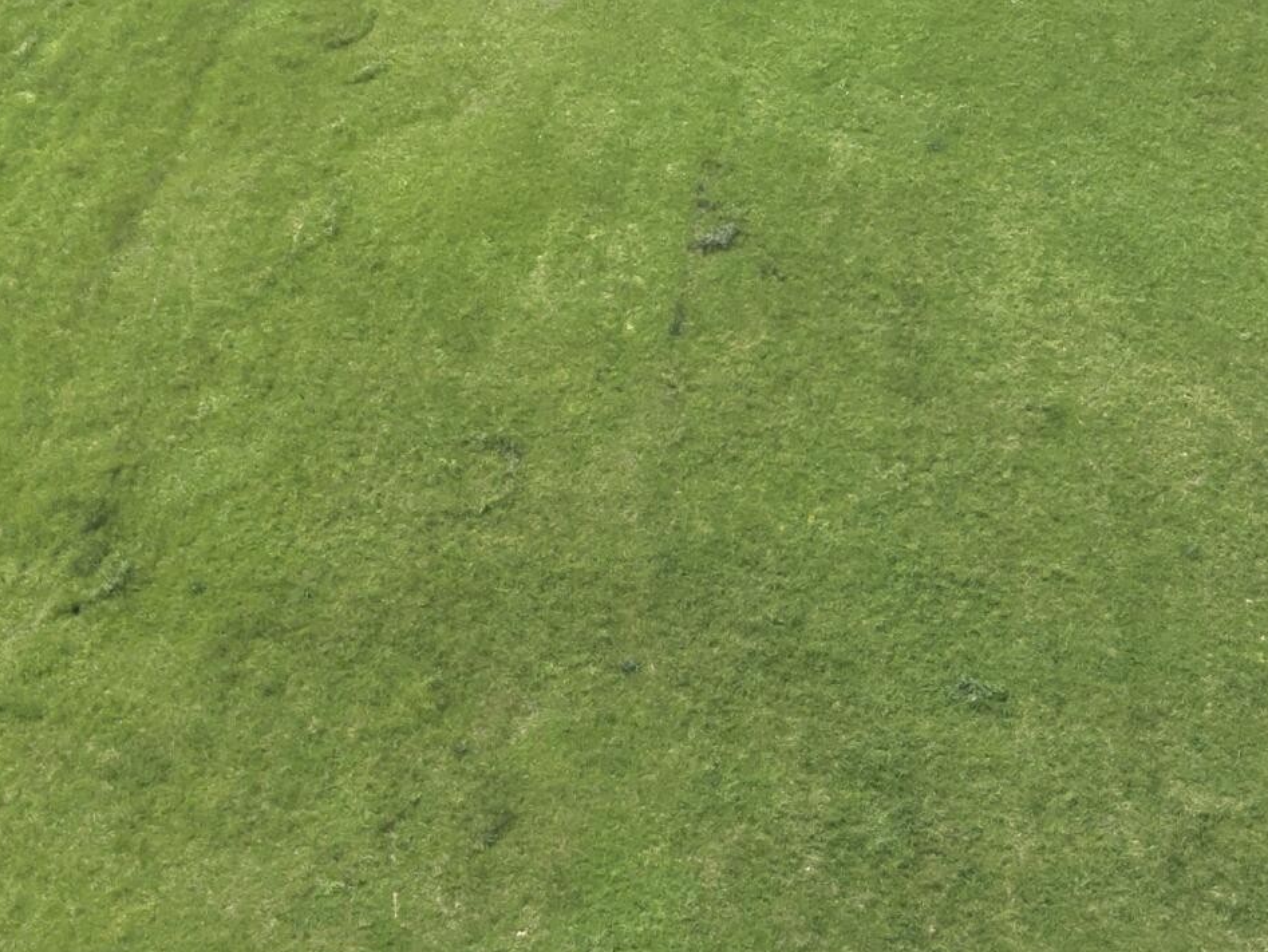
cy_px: 348
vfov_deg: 19.4
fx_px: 2785
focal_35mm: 76
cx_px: 931
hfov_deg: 25.4
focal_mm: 4.4
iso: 100
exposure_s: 1/500
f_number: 2.8
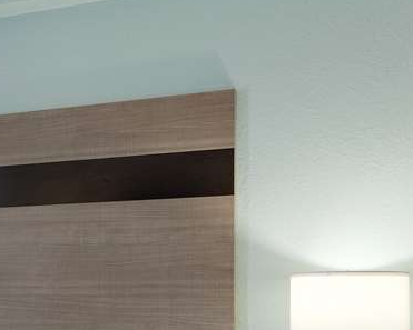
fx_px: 880
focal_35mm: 72
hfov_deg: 23.7
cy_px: 311
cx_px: -102
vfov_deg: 20.7
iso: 250
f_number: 8
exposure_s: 1/5
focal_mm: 19
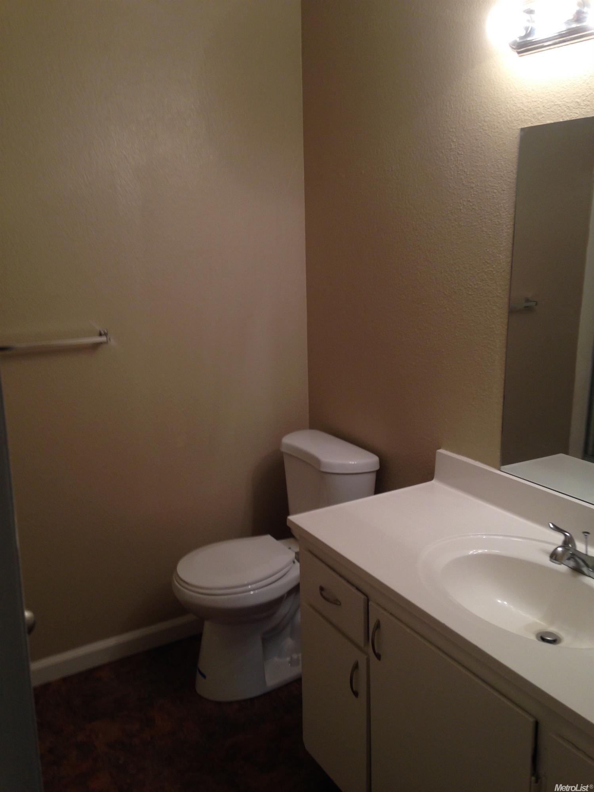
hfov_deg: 42.9
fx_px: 755
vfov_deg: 55.4
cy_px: 396
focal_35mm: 33
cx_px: 297
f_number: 2.4
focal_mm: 4.12
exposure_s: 1/30
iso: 50
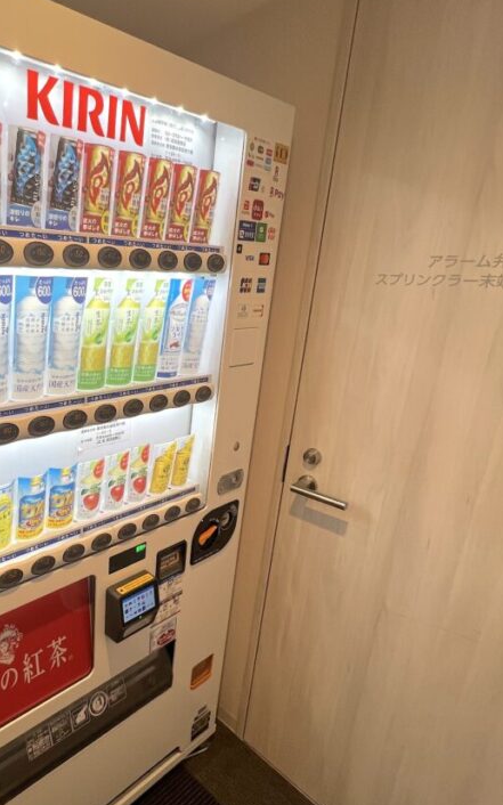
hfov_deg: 54.9
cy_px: 429
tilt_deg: -17.3
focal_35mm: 20
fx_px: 439
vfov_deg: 85.0
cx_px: 90
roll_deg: -1.2
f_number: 1.8
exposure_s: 1/100
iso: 64
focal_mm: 1.57
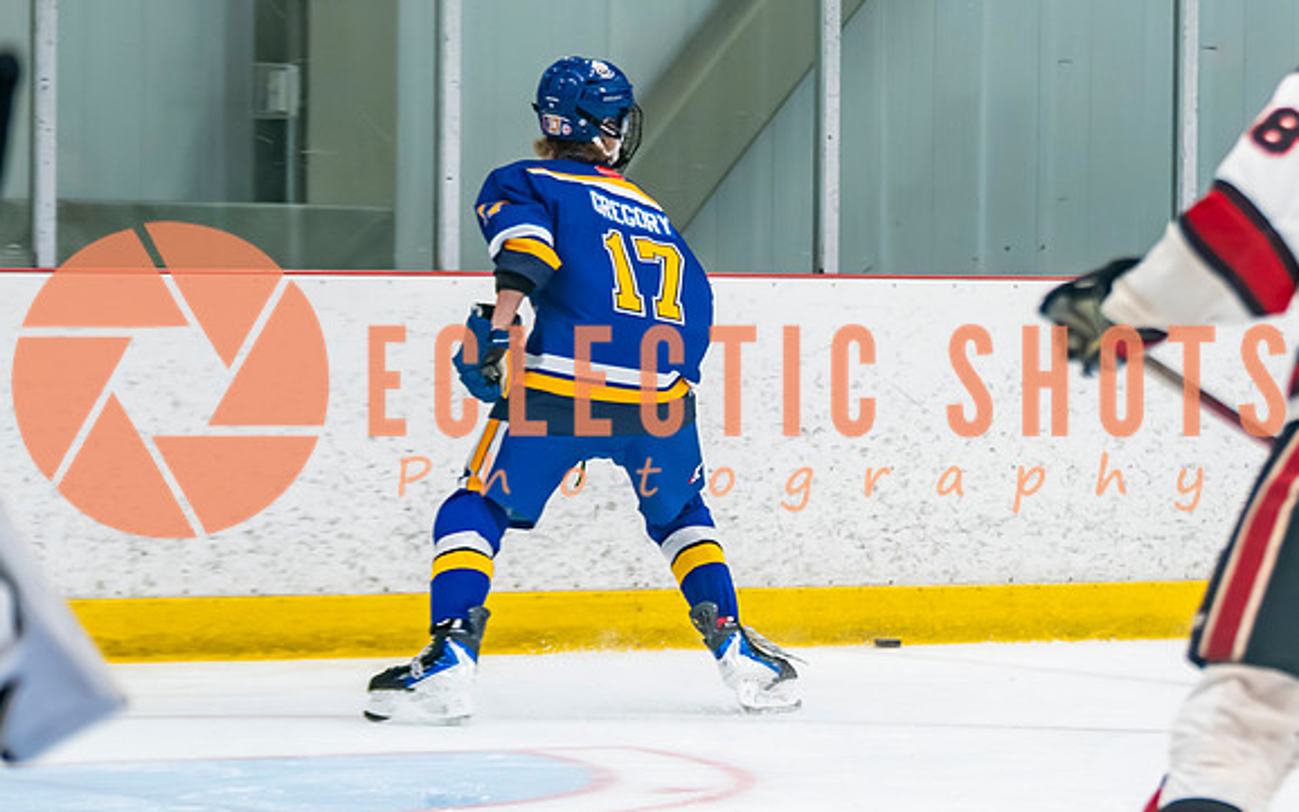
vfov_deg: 5.3
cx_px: 866
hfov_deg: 8.5
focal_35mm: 246
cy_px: 489
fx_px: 8711
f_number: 2.8
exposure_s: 1/640
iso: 1600
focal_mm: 115
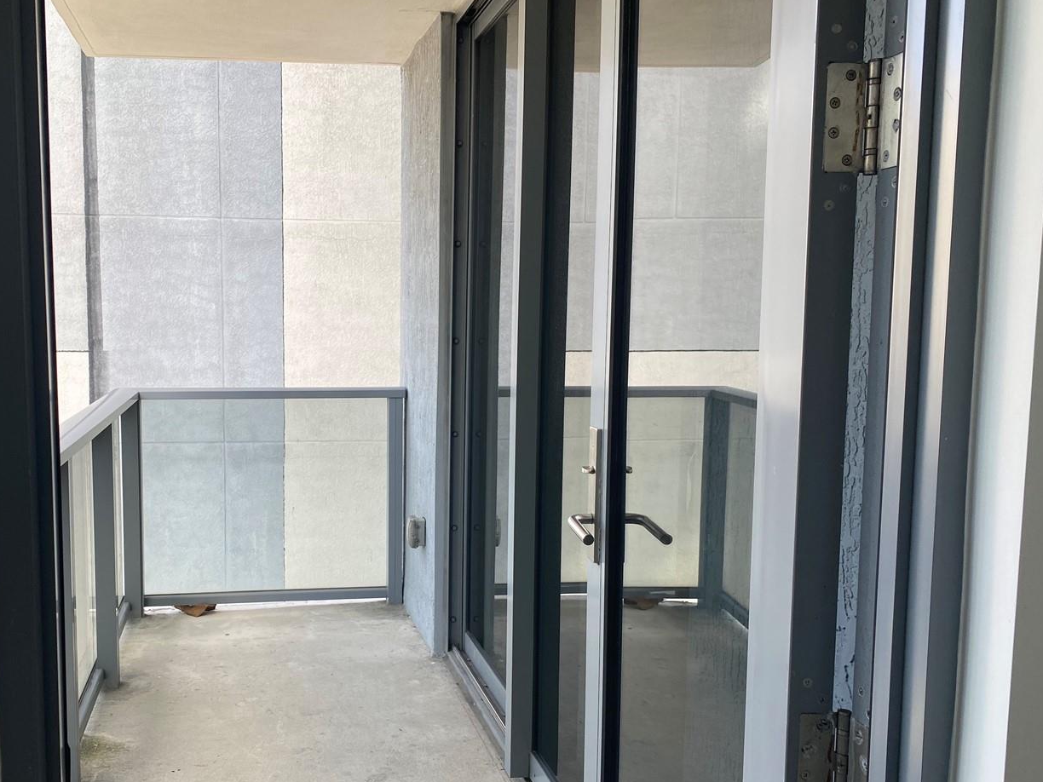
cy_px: 439
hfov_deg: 53.2
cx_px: 372
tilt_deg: -4.8
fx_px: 1024
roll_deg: -0.1
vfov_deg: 41.7
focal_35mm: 34
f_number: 1.8
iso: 32
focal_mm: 4.25
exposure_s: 1/219
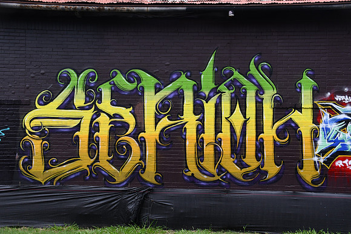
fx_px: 468
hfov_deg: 41.1
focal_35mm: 48
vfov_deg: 28.1
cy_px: 117
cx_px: 176
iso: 320
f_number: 5.6
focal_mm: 32
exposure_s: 1/250
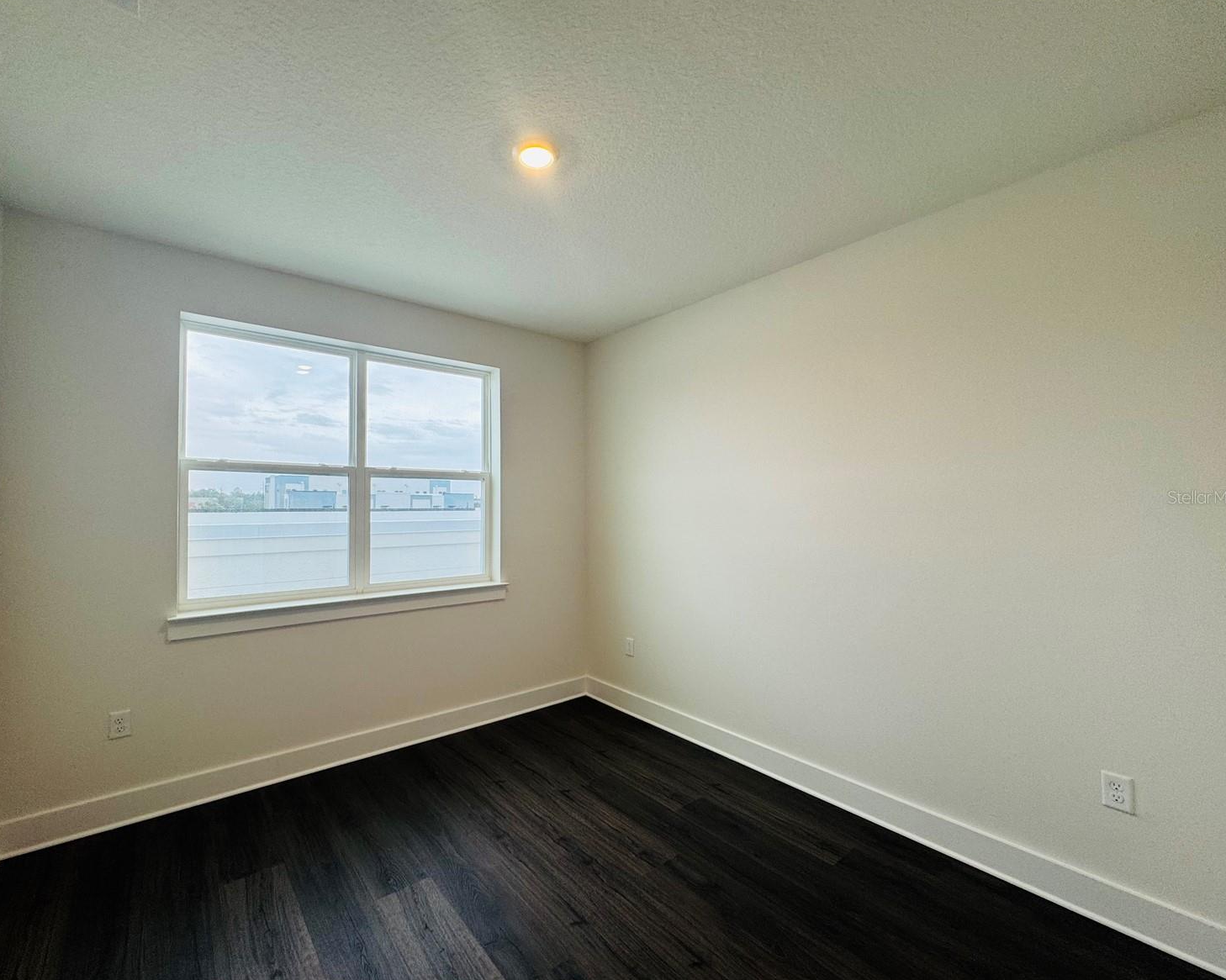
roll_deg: -0.2
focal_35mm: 15
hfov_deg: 96.7
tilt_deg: +1.0
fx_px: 544
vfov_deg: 84.0
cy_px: 497
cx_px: 574
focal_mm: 2.22
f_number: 2.2
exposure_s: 1/120
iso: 80
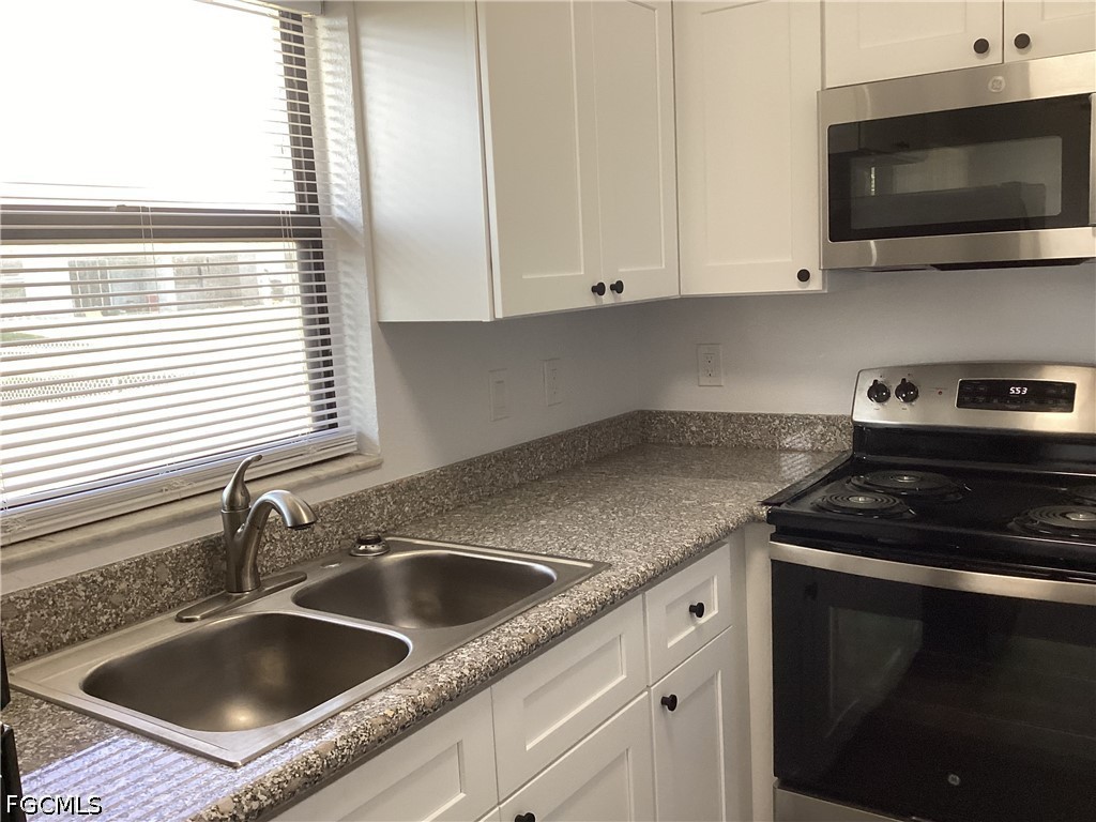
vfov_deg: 45.4
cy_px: 411
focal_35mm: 31
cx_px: 548
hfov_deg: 58.4
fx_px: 982
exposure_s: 1/120
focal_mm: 3.3
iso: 80
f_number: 2.4
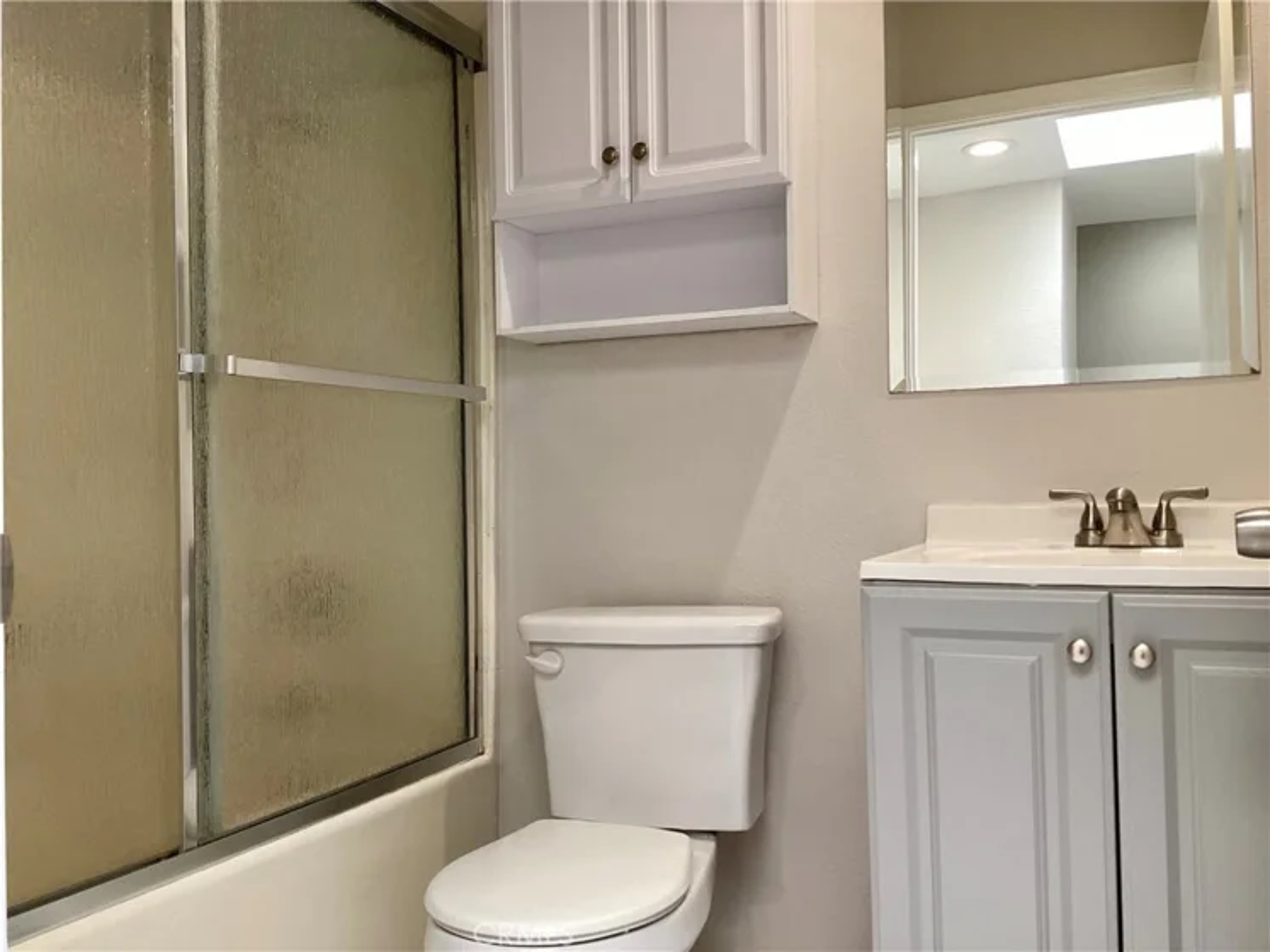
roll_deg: -0.3
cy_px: 476
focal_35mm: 31
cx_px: 635
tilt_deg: +0.0
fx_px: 1137
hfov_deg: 58.4
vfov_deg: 45.4
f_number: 2.4
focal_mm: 3.3
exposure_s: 1/50
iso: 64
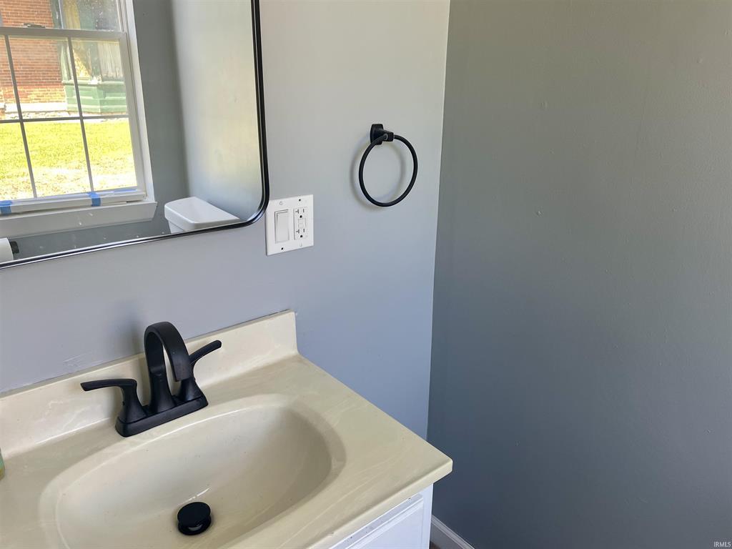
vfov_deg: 53.1
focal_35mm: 26
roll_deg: -0.3
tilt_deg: -20.4
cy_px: 274
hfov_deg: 67.3
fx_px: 550
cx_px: 366
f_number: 1.6
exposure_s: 1/121
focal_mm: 4.2
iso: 50
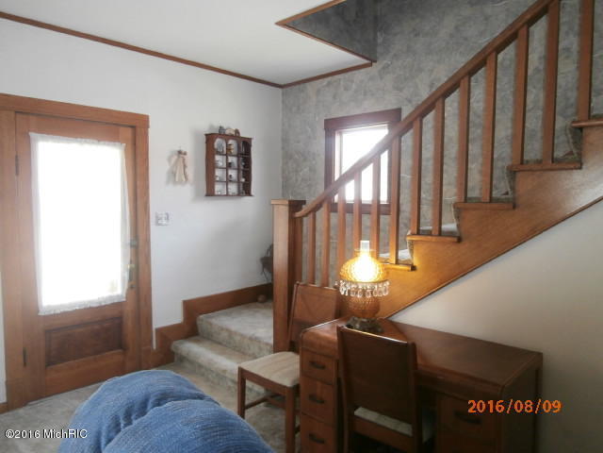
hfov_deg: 71.6
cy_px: 226
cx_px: 302
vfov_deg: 56.8
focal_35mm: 24
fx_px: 418
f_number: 3
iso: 200
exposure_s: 1/30
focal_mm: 4.2
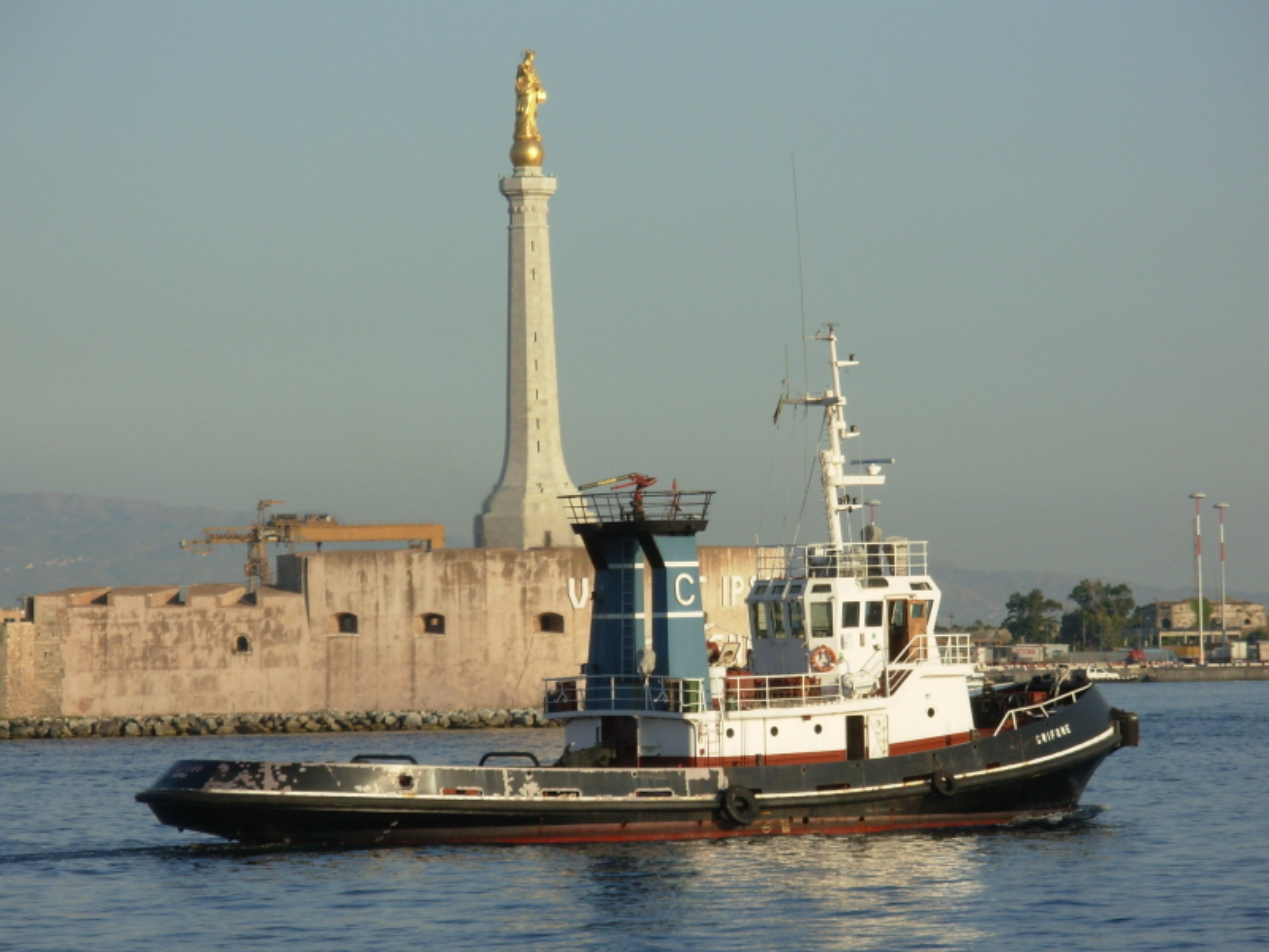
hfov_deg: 10.4
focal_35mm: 190
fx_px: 6965
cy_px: 476
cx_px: 634
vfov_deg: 7.8
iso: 50
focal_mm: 31.4
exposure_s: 1/558
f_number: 5
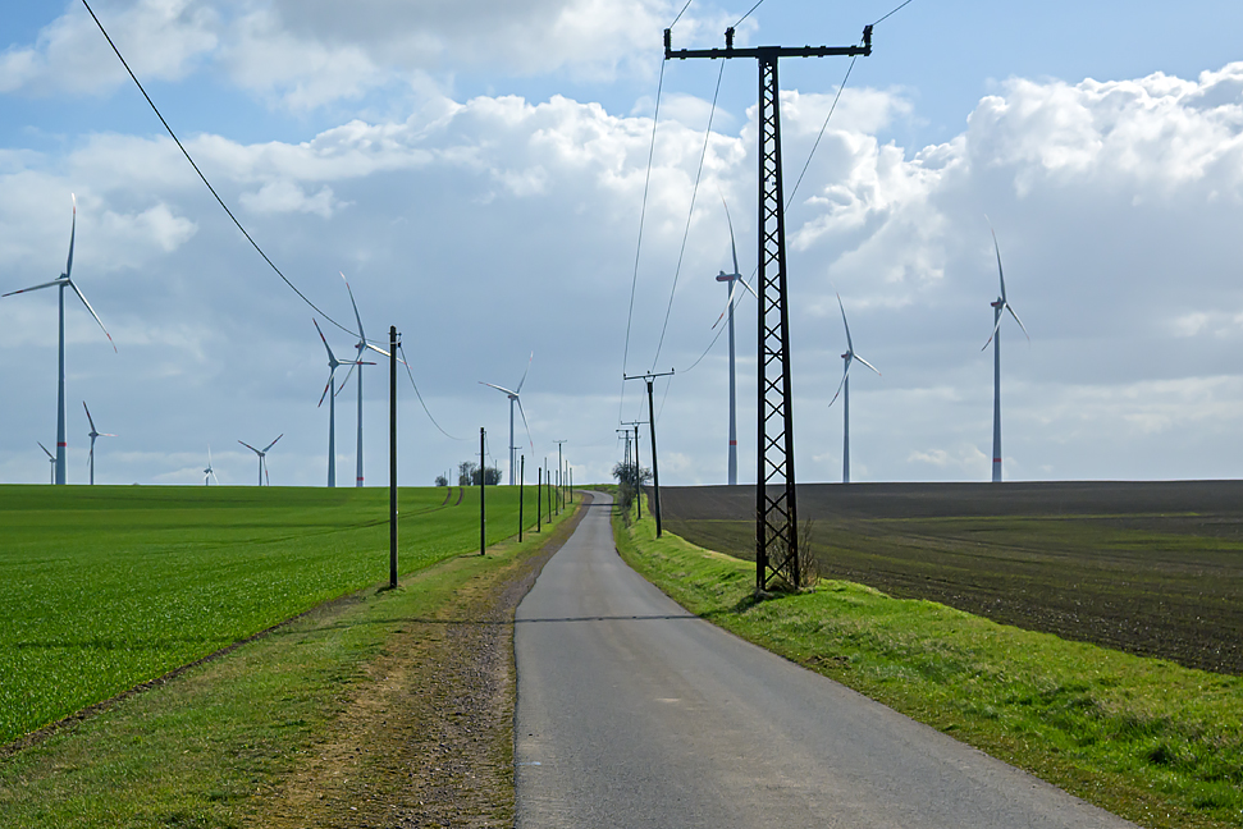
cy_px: 398
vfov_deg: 21.6
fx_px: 2176
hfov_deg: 31.9
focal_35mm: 63
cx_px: 565
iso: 400
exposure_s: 1/3000
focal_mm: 34
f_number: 8
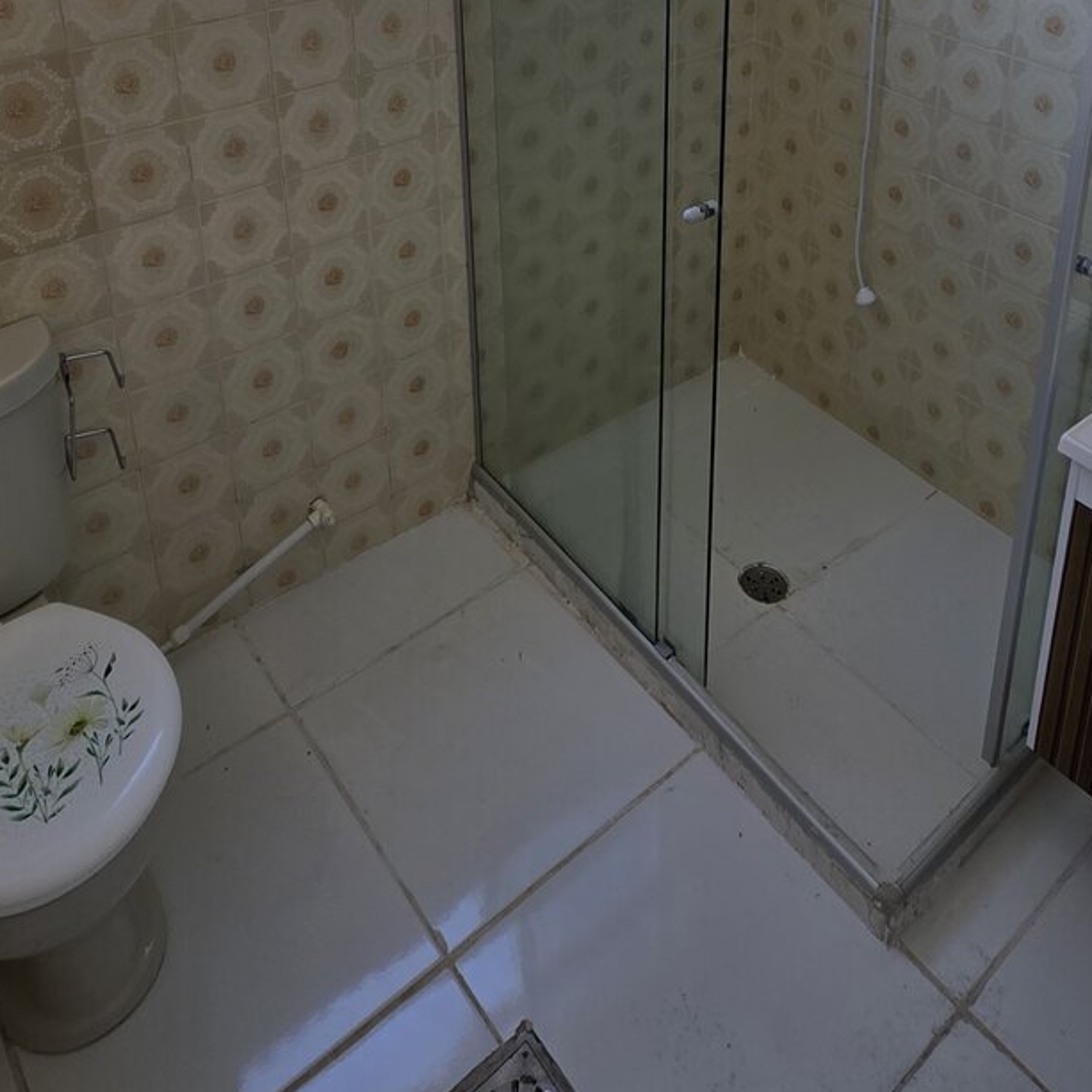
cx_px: 604
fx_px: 1071
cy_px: 41
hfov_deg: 53.9
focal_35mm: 30
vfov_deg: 46.7
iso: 25
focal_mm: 2.2
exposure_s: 1/120
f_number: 1.9
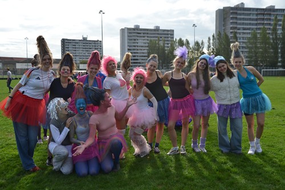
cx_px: 142
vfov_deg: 36.8
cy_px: 95
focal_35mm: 36
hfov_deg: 53.1
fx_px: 285
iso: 100
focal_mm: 24
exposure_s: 1/250
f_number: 8
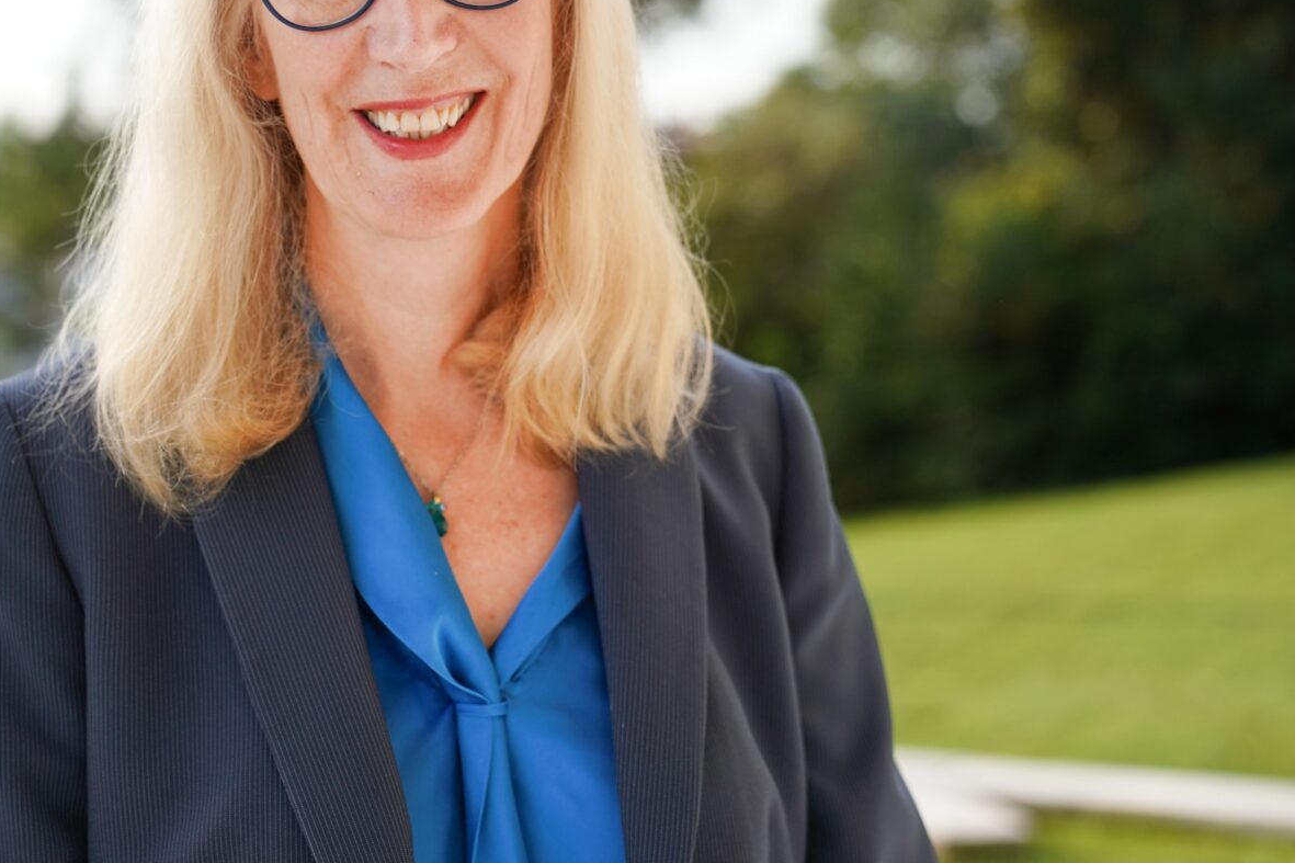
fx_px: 3057
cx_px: 505
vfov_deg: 16.0
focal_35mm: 85
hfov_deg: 23.9
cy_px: 243
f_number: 2.8
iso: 100
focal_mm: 49
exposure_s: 1/400
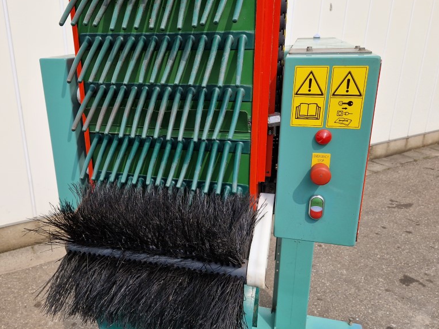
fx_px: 393
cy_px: 168
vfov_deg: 45.4
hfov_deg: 57.9
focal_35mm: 31
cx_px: 174
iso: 50
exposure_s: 1/1236
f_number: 1.8
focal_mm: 5.4
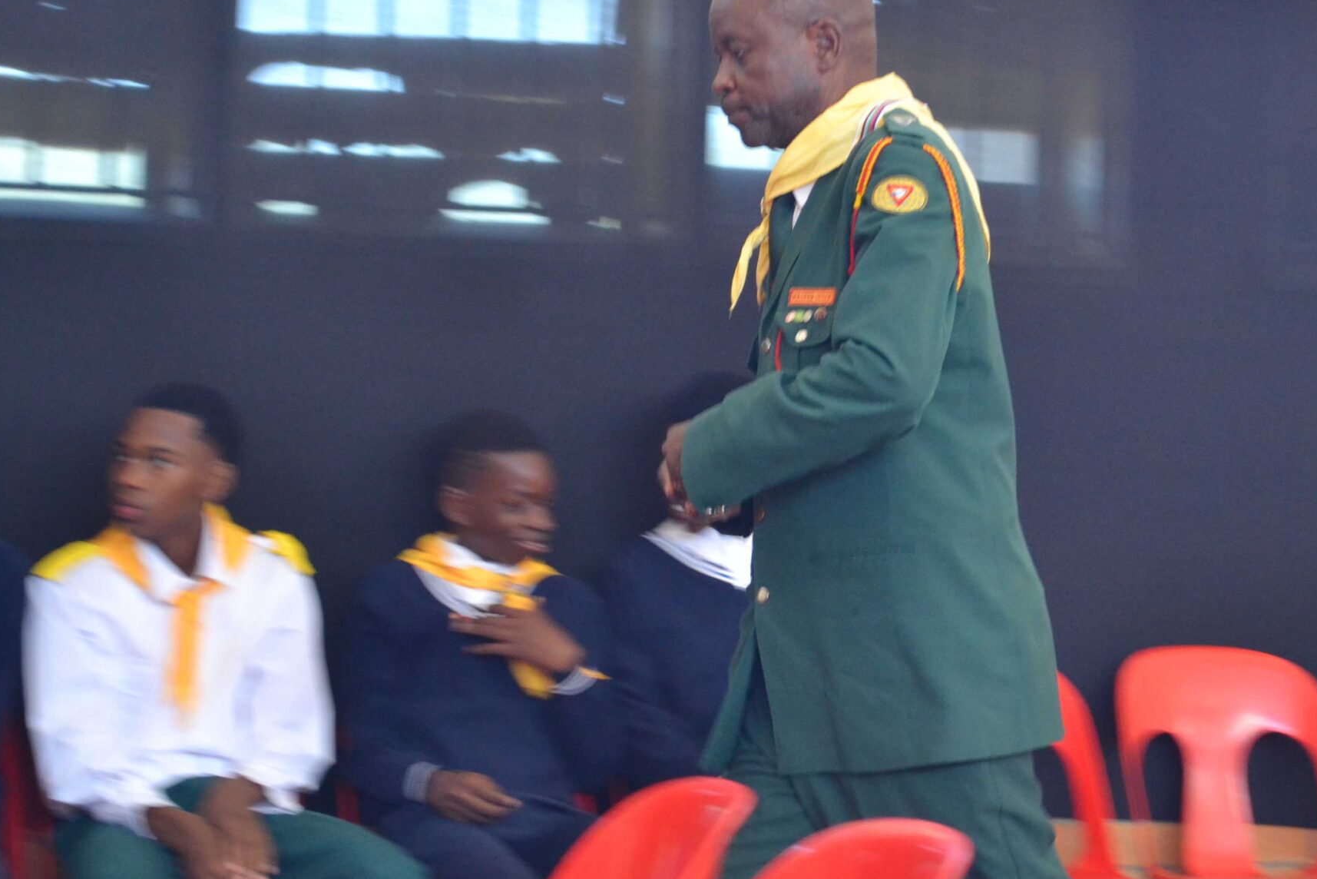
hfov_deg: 19.8
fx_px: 3768
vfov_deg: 13.3
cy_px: 238
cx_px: 855
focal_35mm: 103
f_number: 5.3
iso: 1800
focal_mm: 46
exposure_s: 1/60
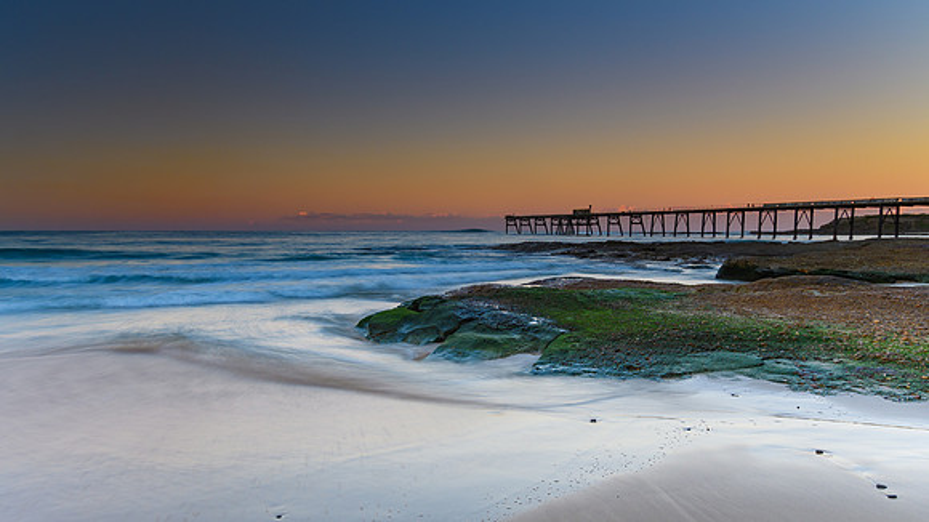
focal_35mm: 25
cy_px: 299
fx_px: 626
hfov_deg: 73.2
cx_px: 465
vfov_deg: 45.2
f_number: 8
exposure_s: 1/1.25
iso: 100
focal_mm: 16
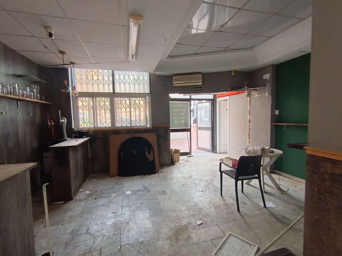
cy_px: 128
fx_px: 168
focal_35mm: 17
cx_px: 171
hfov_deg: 91.0
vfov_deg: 74.7
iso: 447
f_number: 2.2
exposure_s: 1/50
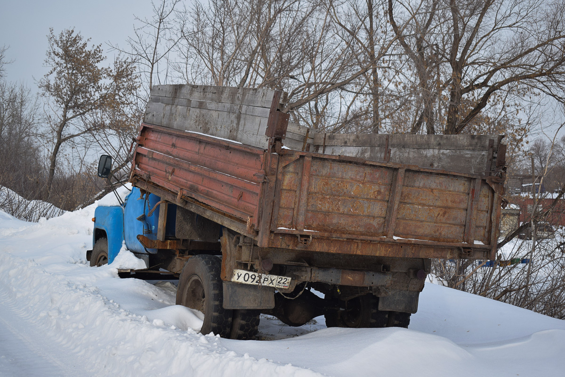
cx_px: 282
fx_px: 800
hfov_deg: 38.9
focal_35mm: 51
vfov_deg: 26.5
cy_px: 188
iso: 200
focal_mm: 34
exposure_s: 1/800
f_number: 5.6
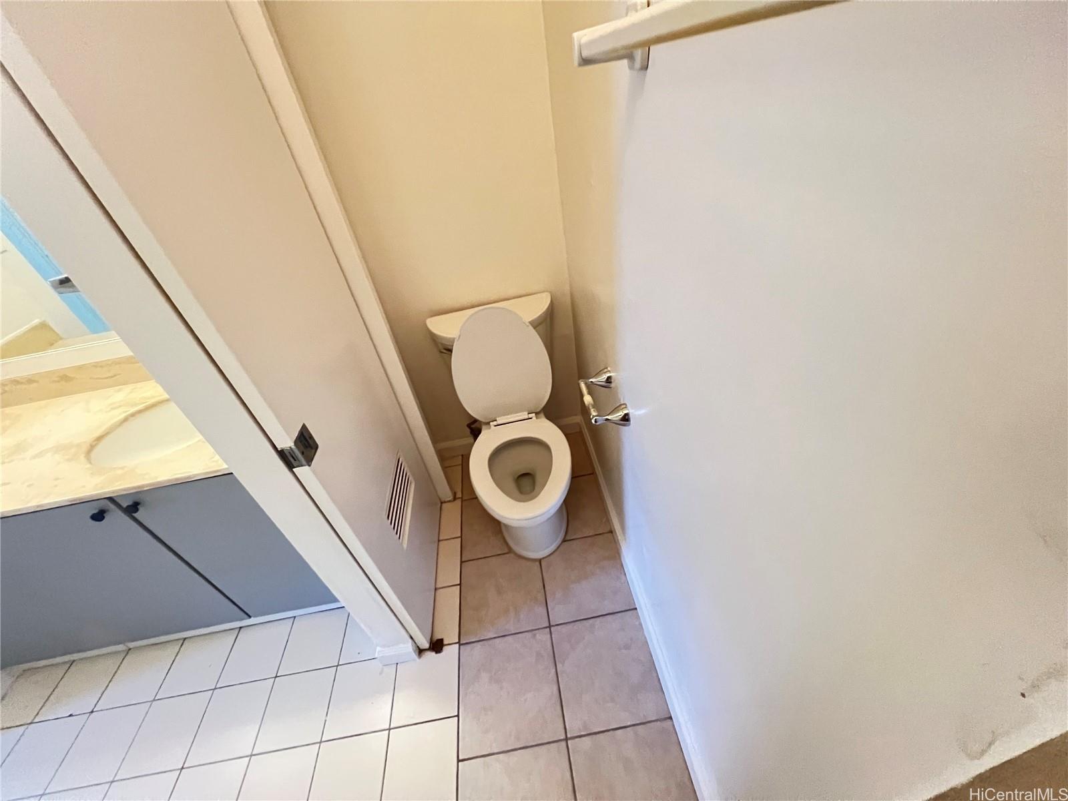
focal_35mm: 13
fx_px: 401
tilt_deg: -38.8
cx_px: 534
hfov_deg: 106.2
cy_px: 400
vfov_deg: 89.9
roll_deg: +10.3
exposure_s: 1/40
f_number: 1.8
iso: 1000
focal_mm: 1.57
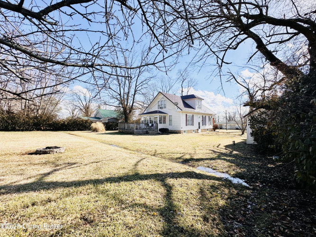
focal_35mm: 14
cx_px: 158
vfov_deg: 85.7
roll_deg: +1.8
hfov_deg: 102.1
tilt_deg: +1.9
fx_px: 128
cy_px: 118
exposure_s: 1/1795
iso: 50
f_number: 2.2
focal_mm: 2.22
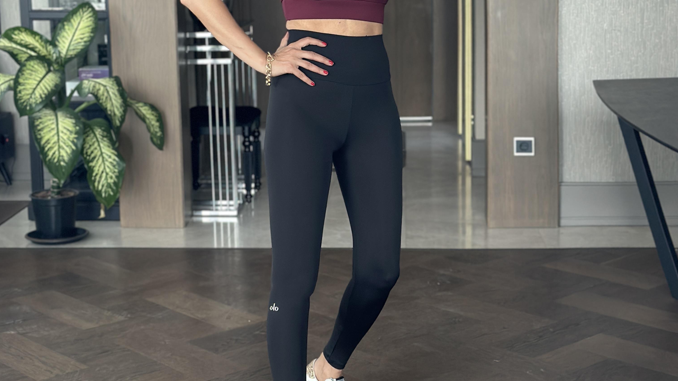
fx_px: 1258
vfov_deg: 17.2
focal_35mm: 70
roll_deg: +0.4
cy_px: 147
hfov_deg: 30.2
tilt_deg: -20.2
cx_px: 339
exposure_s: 1/60
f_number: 1.78
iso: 250
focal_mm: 6.86
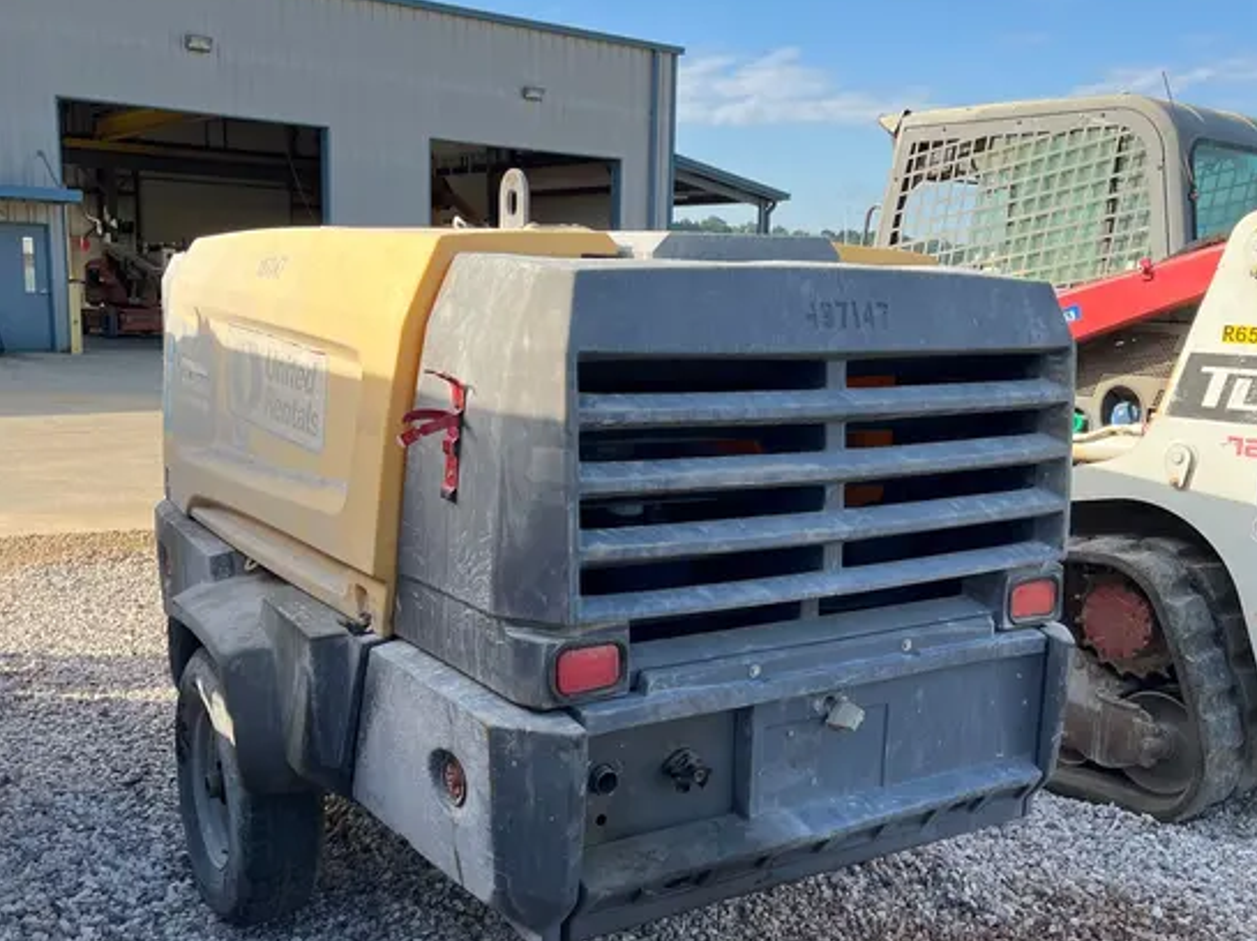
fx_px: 1270
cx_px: 632
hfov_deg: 52.7
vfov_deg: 40.6
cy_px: 515
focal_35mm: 35
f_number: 1.6
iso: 50
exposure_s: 1/1325
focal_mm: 5.1
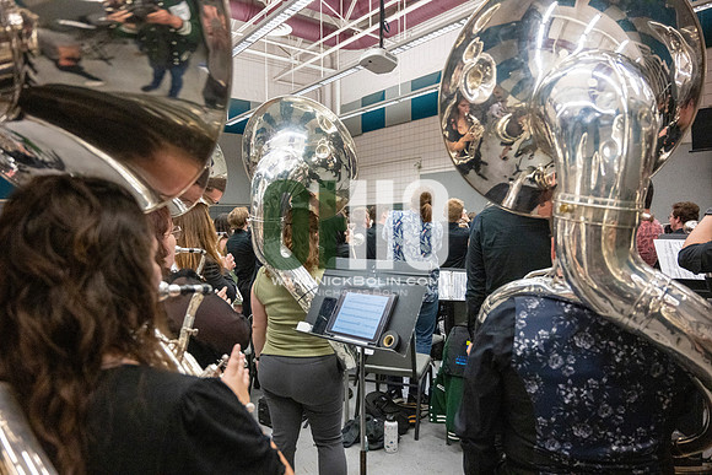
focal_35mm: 24
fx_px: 475
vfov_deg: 53.2
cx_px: 356
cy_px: 238
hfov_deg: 73.7
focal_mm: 24
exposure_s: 1/500
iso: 10000
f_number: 4
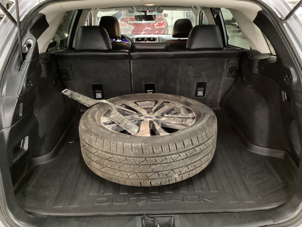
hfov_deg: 58.4
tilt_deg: -22.4
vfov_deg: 45.4
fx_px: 270
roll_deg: -0.1
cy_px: 114
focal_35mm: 31
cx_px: 151
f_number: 2.4
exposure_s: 1/17
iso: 640
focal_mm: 3.3
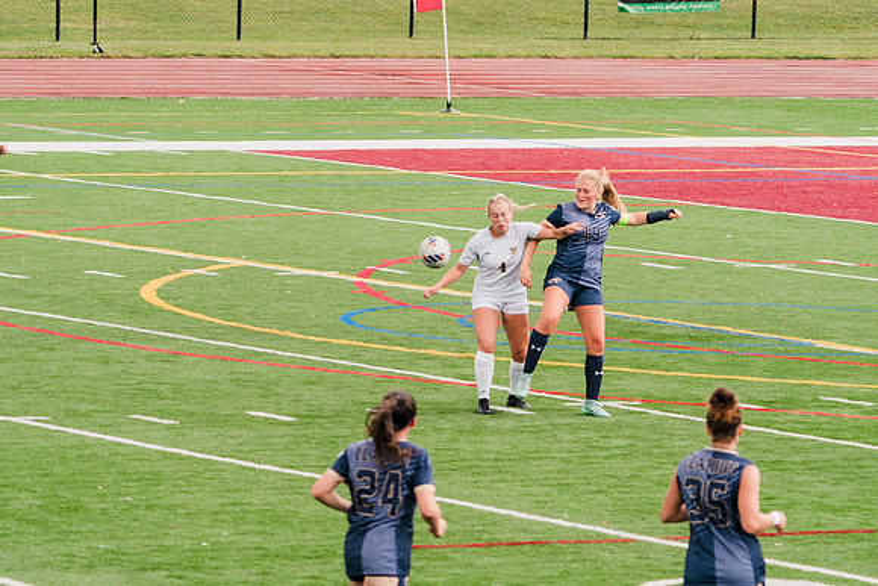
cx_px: 418
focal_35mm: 304
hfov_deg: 6.8
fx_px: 7424
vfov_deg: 4.5
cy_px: 275
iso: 800
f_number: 5.6
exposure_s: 1/1600
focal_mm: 200
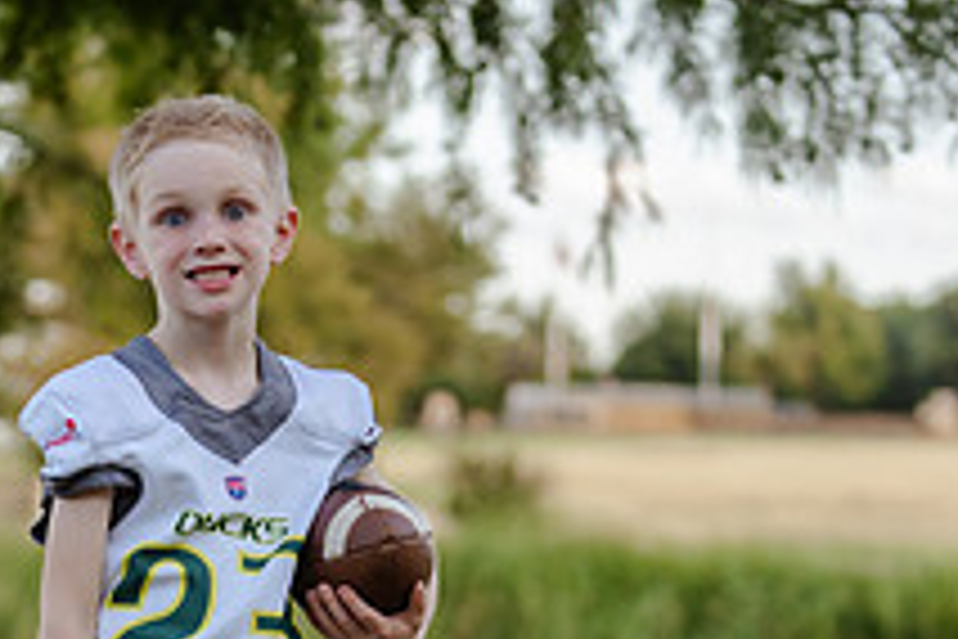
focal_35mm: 191
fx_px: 5082
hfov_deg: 10.7
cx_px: 166
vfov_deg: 7.1
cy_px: 718
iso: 160
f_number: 2.8
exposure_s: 1/320
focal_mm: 70
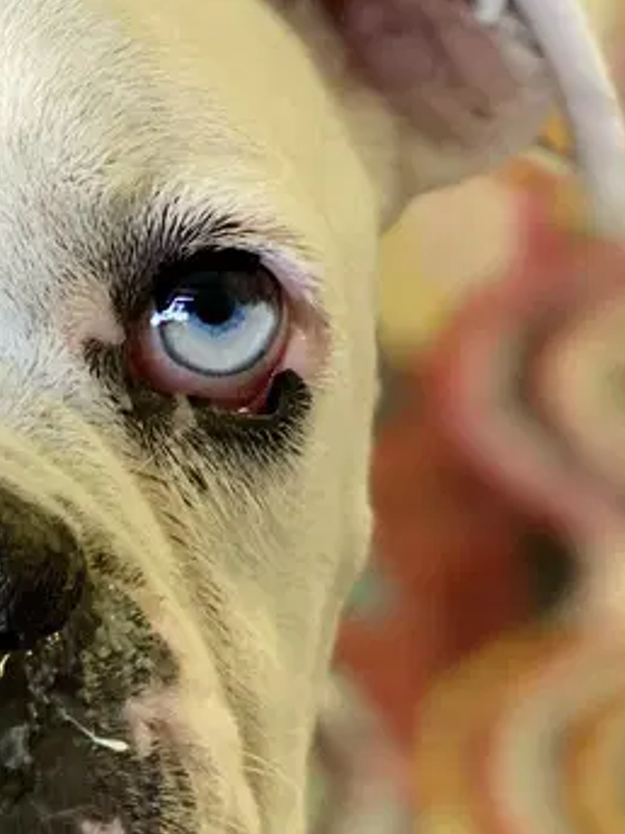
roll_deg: -4.4
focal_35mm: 151
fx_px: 3635
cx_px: -201
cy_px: 650
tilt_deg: -31.3
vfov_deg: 13.0
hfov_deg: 9.6
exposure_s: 1/120
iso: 160
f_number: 2
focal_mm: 6
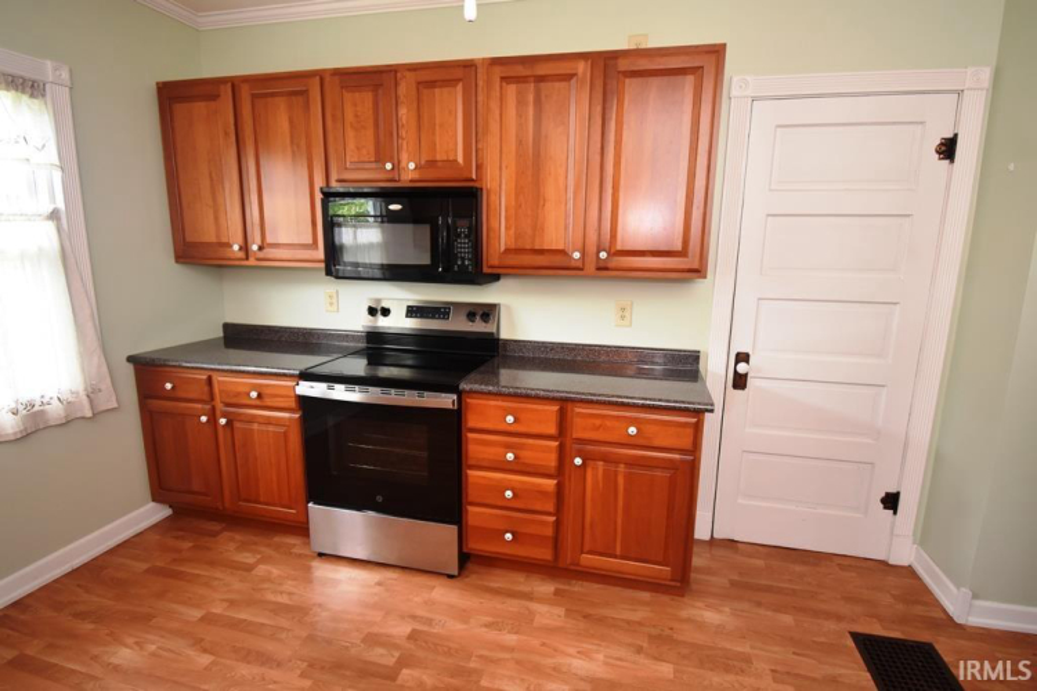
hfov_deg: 92.4
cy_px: 346
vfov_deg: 69.7
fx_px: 497
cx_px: 518
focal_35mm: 17
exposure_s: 1/60
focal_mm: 11.5
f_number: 4.8
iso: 900
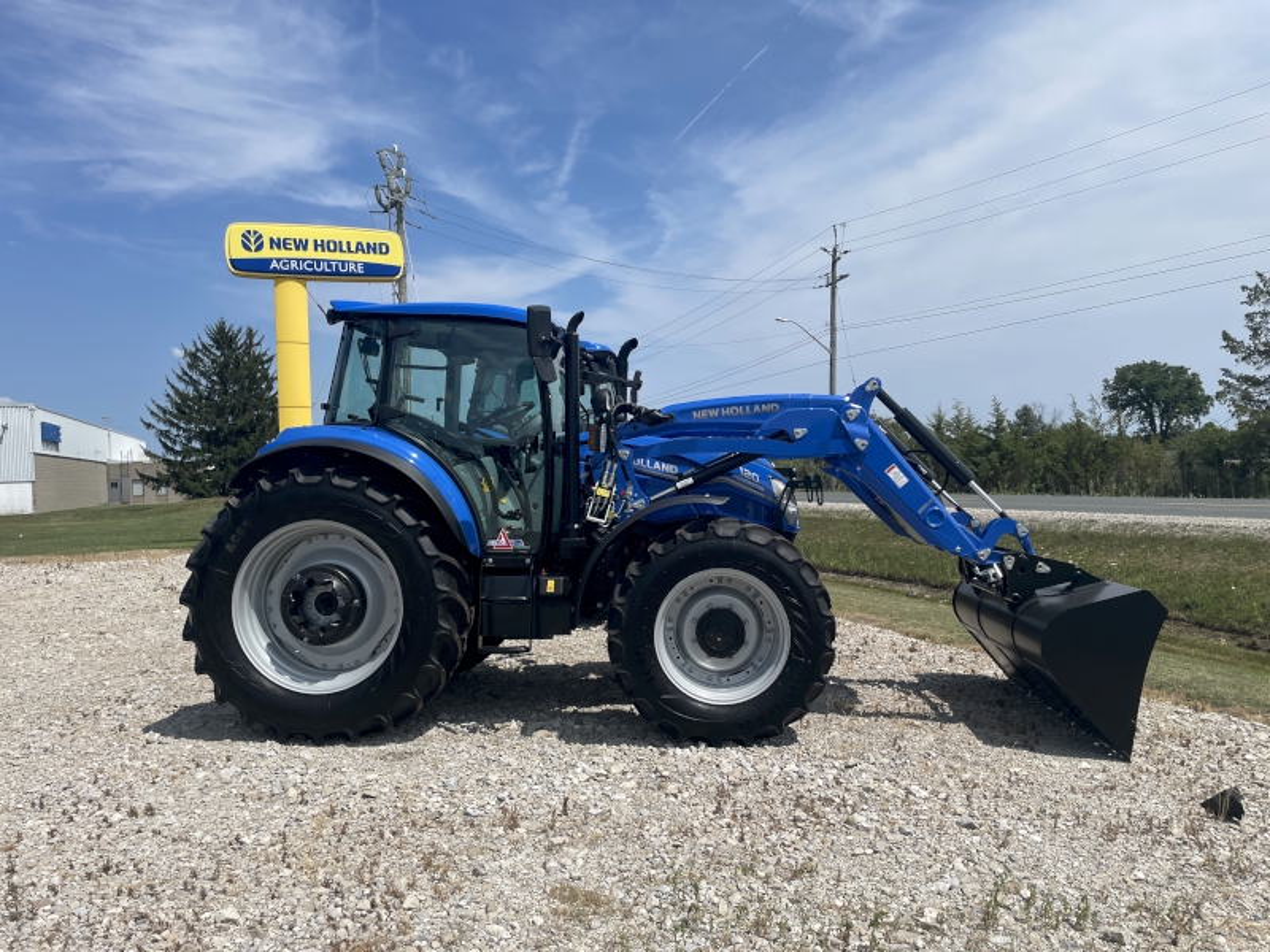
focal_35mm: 26
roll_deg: +2.3
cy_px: 476
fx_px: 954
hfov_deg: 67.3
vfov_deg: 53.1
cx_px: 635
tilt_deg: +1.6
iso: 32
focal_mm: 4.2
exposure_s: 1/5814
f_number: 1.6
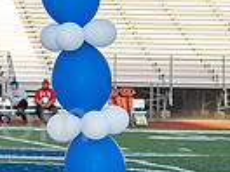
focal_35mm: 287
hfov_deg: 6.7
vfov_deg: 5.2
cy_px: 6
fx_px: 1907
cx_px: -201
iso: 100
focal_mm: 52
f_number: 5.6
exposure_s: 1/125
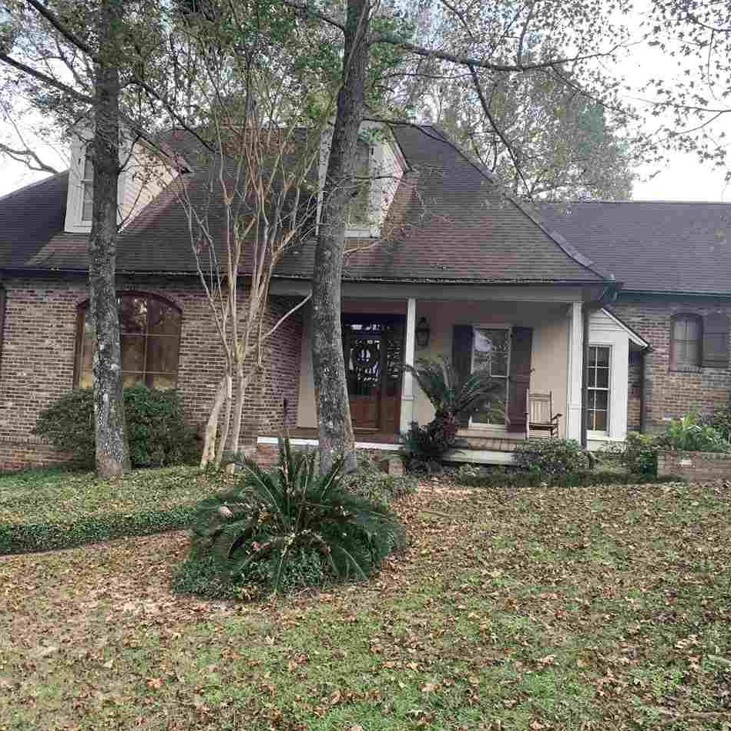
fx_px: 741
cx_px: 394
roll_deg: -3.5
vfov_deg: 52.5
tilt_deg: +6.7
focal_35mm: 31
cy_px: 364
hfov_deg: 52.5
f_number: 1.8
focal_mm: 4.25
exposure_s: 1/122
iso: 25
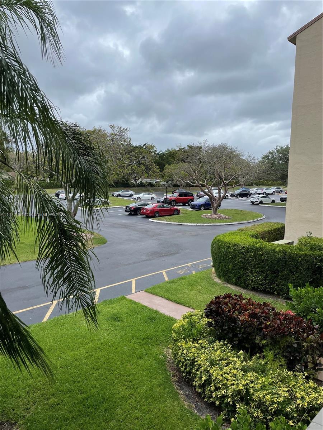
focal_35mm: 26
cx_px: 162
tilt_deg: -6.6
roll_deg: +0.0
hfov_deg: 53.1
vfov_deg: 67.3
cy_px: 215
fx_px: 323
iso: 32
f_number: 1.6
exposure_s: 1/1887
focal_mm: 4.2
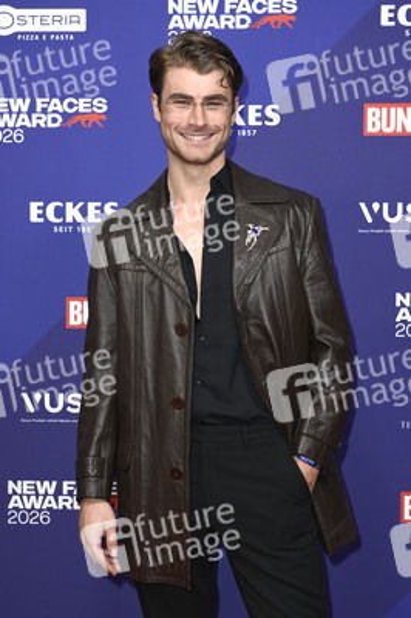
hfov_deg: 19.4
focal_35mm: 70
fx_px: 1201
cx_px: 206
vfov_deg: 28.9
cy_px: 309
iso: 500
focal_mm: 70
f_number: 5.6
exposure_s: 1/250
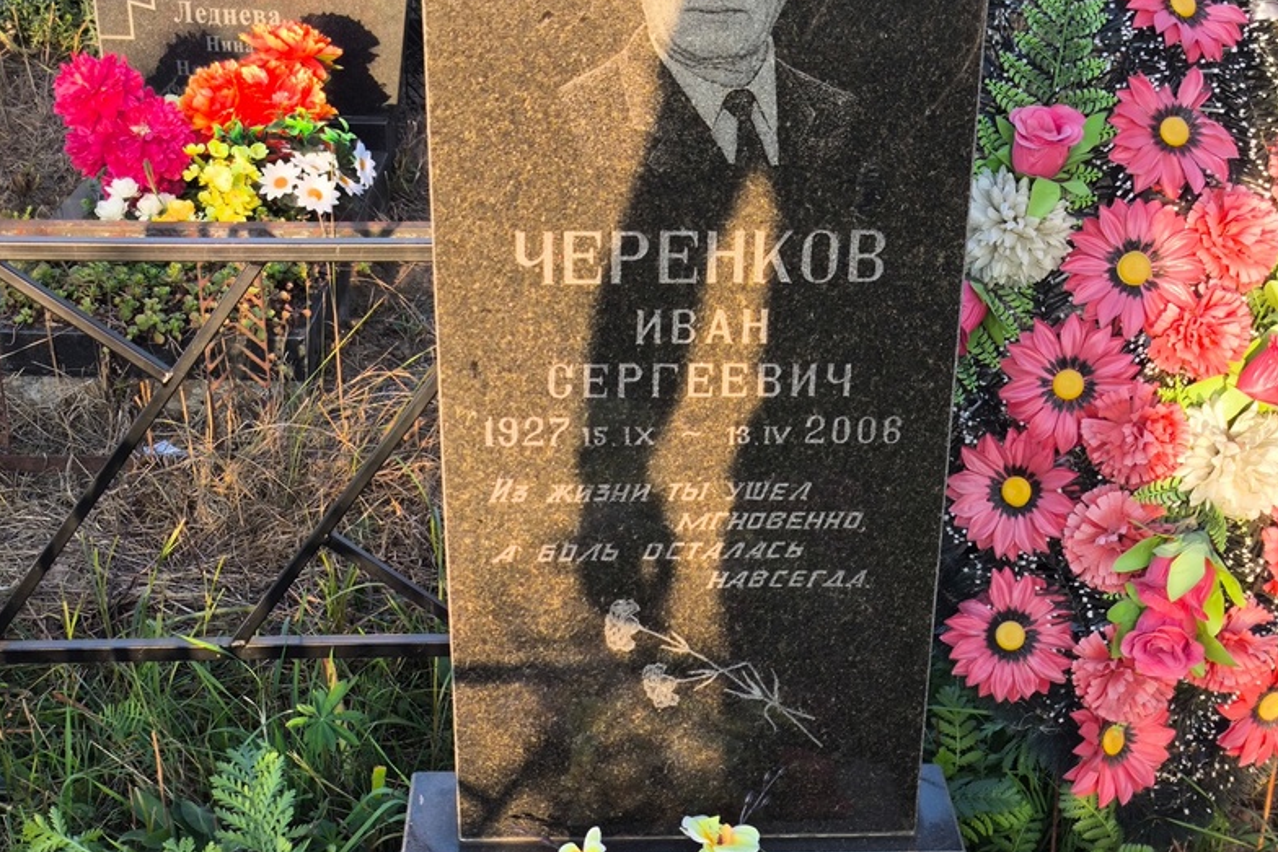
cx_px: 635
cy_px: 463
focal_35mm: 53
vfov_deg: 25.5
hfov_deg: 37.5
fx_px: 1882
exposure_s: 1/244
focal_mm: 4.71
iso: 50
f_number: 1.7
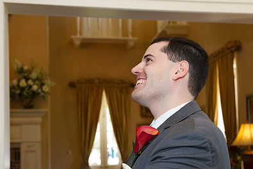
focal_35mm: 62
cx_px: 160
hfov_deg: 32.2
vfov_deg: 21.8
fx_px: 436
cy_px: 118
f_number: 5
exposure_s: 1/100
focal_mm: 42
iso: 1000
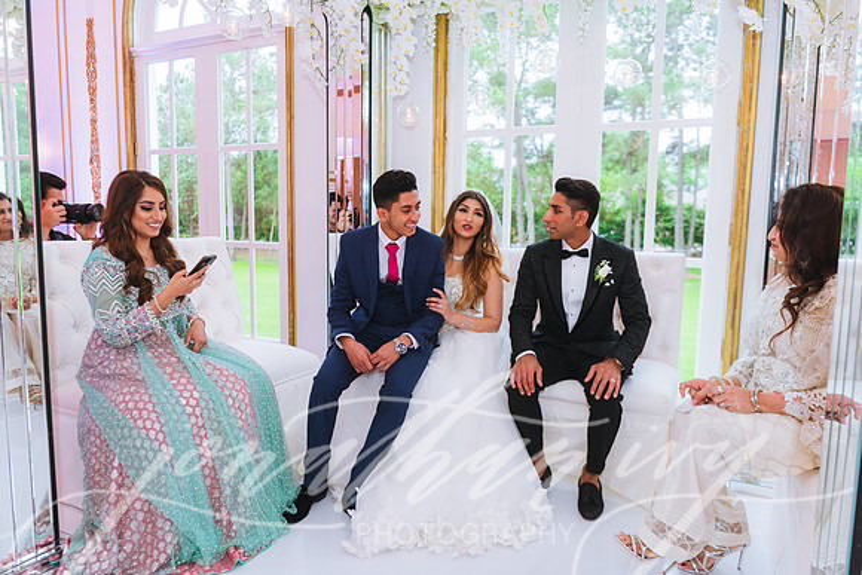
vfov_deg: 49.6
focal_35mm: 26
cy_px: 288
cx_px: 431
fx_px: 623
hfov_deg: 69.4
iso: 800
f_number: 2.8
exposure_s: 1/125
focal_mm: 26
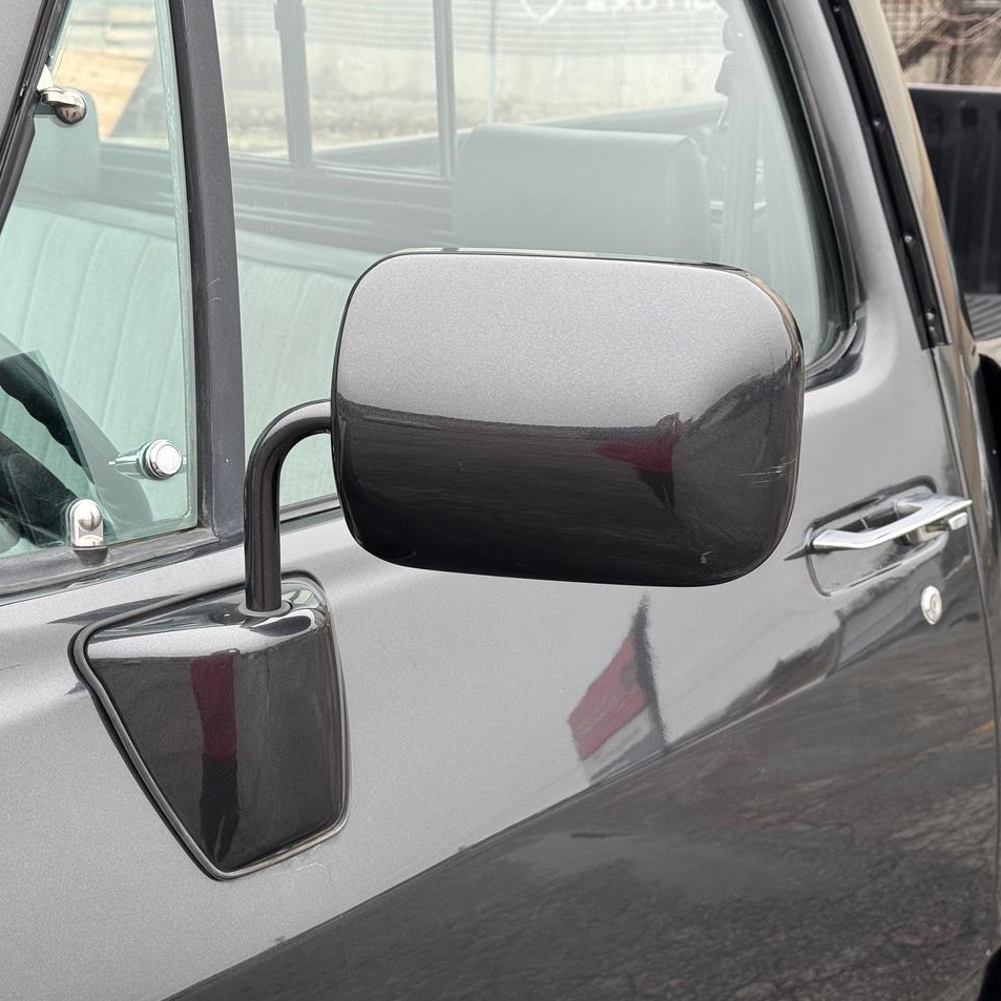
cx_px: 467
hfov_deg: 30.0
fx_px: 1865
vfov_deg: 30.0
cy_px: 500
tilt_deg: -15.4
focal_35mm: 57
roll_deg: -0.8
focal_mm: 6.76
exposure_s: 1/334
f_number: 1.78
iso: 64
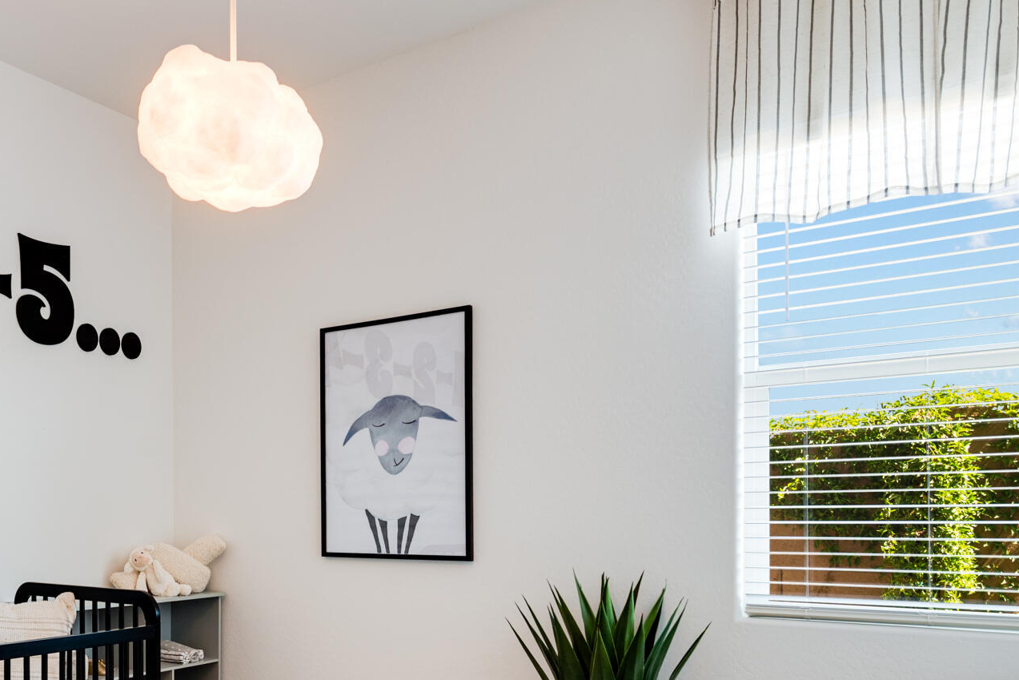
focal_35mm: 33
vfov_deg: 38.9
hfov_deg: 51.6
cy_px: 513
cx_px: 134
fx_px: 934
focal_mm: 14
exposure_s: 1/50
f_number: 7.1
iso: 160
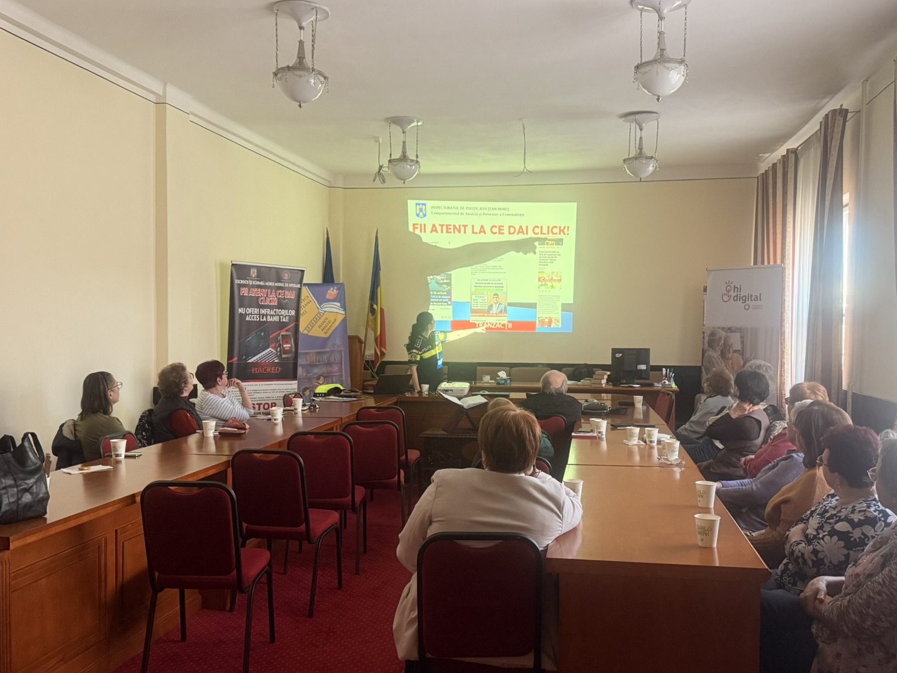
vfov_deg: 42.9
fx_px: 855
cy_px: 354
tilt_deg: -2.7
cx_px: 486
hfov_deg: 55.3
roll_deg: -0.3
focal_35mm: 33
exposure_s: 1/60
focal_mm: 6.76
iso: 500
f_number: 1.78
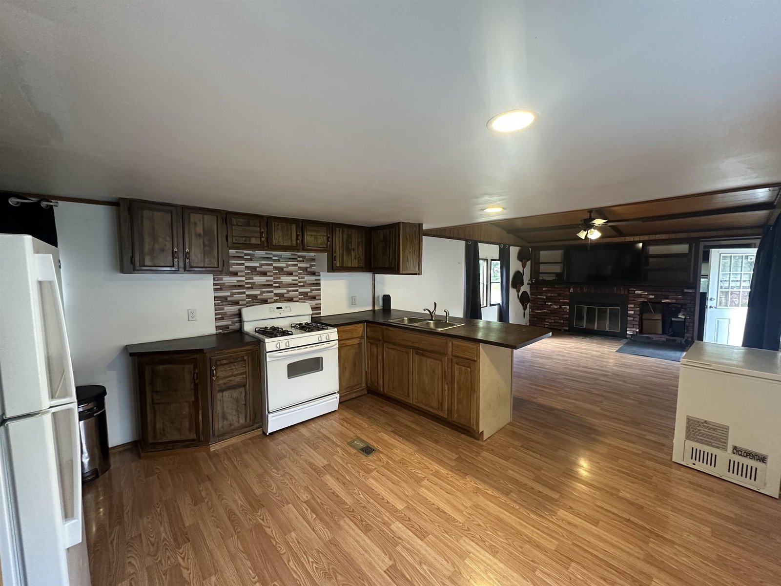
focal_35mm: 14
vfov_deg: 85.7
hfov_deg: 102.1
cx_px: 390
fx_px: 316
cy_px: 293
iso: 400
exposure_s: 1/60
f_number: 2.2
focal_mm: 2.22
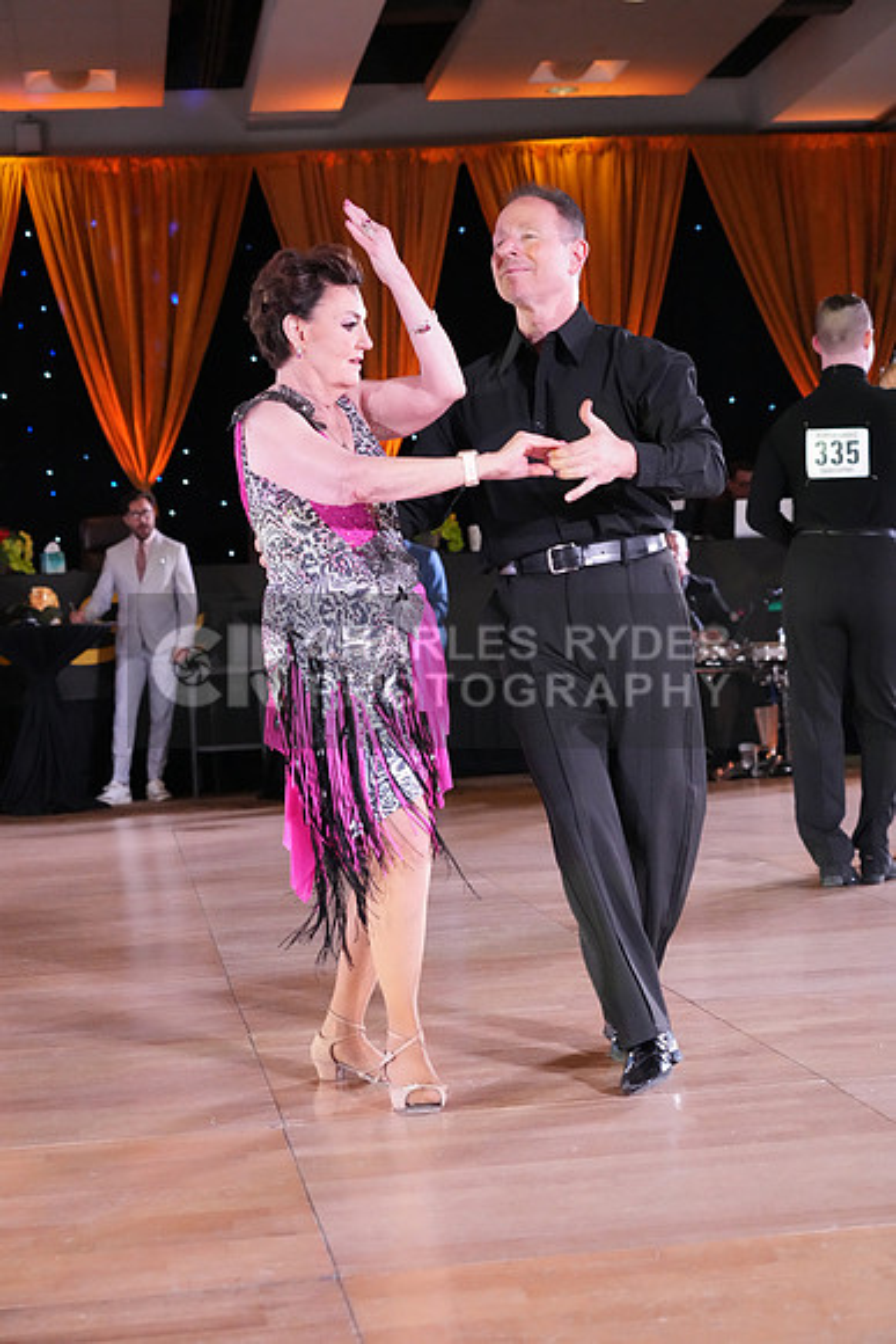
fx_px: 2201
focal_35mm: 59
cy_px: 672
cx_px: 448
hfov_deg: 23.0
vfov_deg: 33.9
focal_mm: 59
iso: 8000
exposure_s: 1/400
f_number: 4.5
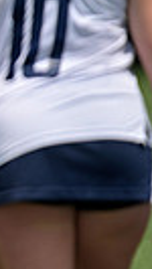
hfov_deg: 1.4
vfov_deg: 2.5
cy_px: 3
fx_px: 6229
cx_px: -359
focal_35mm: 871
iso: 125
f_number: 2.8
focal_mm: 190
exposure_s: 1/2500
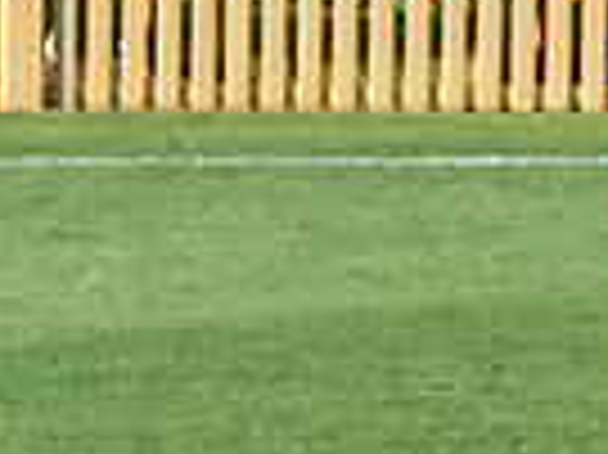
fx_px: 50241
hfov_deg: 0.7
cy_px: 582
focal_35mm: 2863
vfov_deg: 0.5
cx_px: -346
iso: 800
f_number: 10
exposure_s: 1/2000
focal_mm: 250
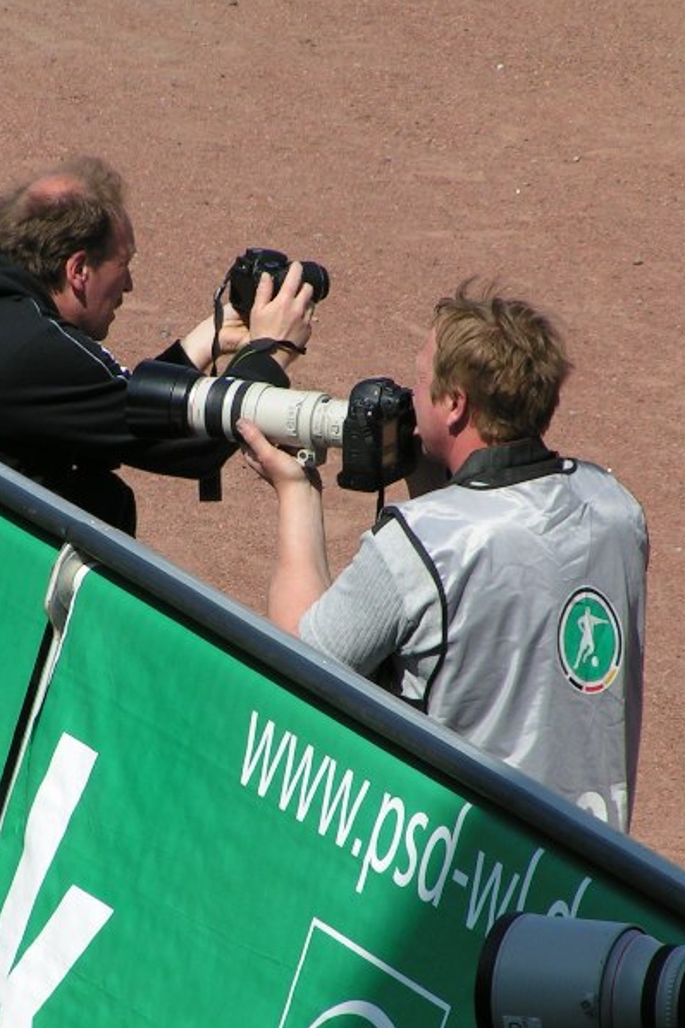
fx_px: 12957
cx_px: 212
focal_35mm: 454
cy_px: 513
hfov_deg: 3.0
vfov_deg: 4.5
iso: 50
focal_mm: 49.8
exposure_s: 1/640
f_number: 5.6
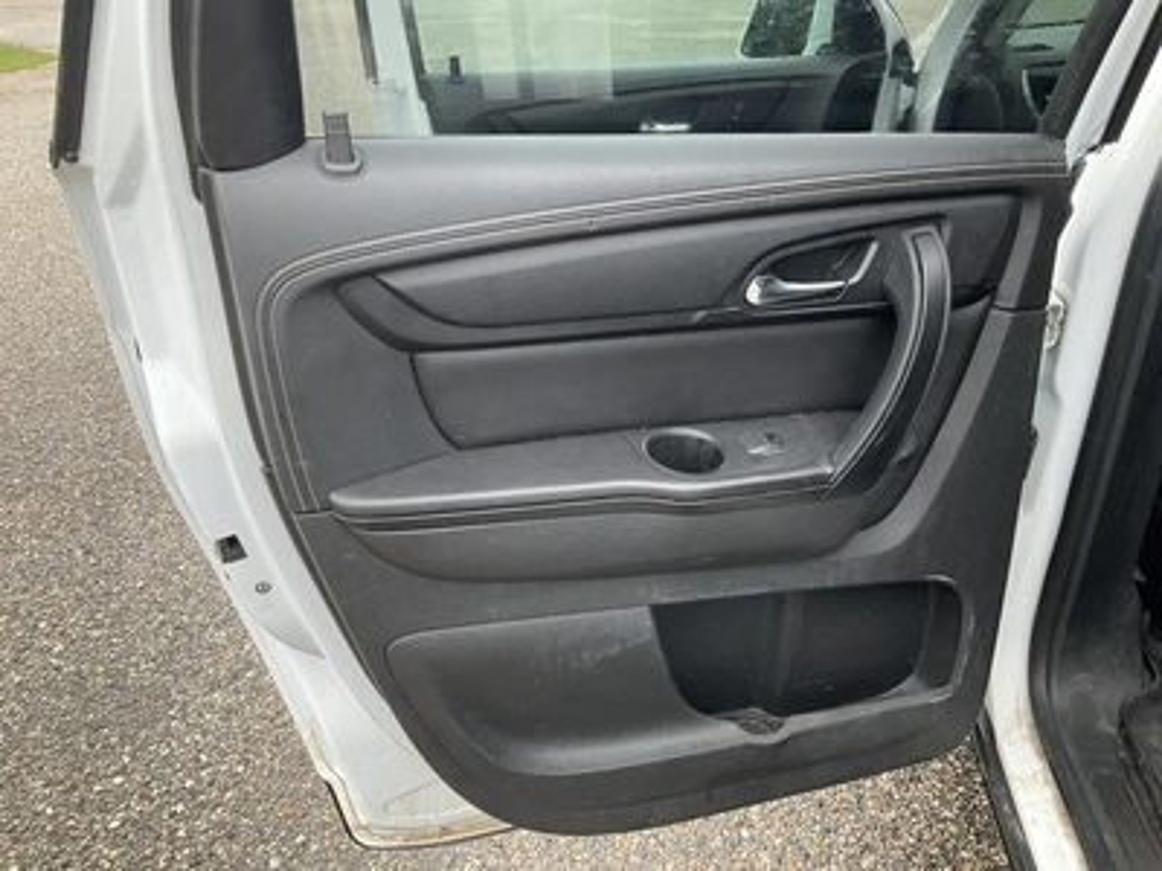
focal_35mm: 29
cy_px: 436
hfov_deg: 61.7
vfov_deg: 48.2
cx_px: 581
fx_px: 973
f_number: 1.8
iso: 25
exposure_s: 1/145
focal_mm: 3
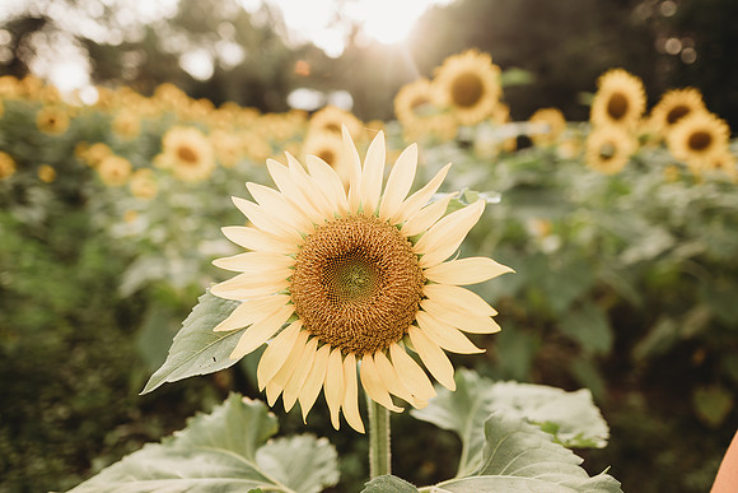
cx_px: 369
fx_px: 492
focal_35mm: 24
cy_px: 246
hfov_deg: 73.7
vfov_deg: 53.2
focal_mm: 24
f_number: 2.2
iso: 125
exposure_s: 1/320
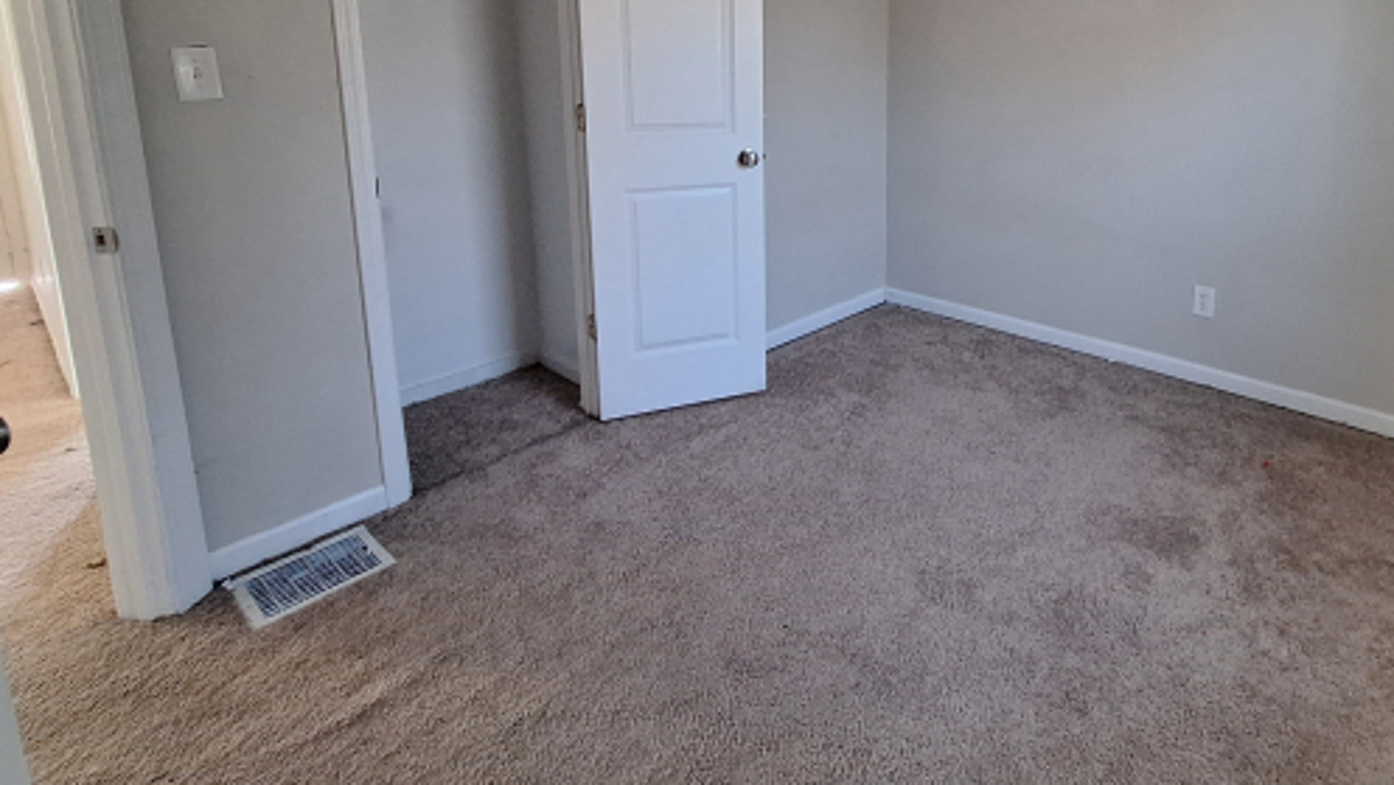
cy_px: 177
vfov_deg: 55.0
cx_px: 879
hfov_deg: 87.6
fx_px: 703
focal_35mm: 19
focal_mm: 1.74
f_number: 2.2
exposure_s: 1/25
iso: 320
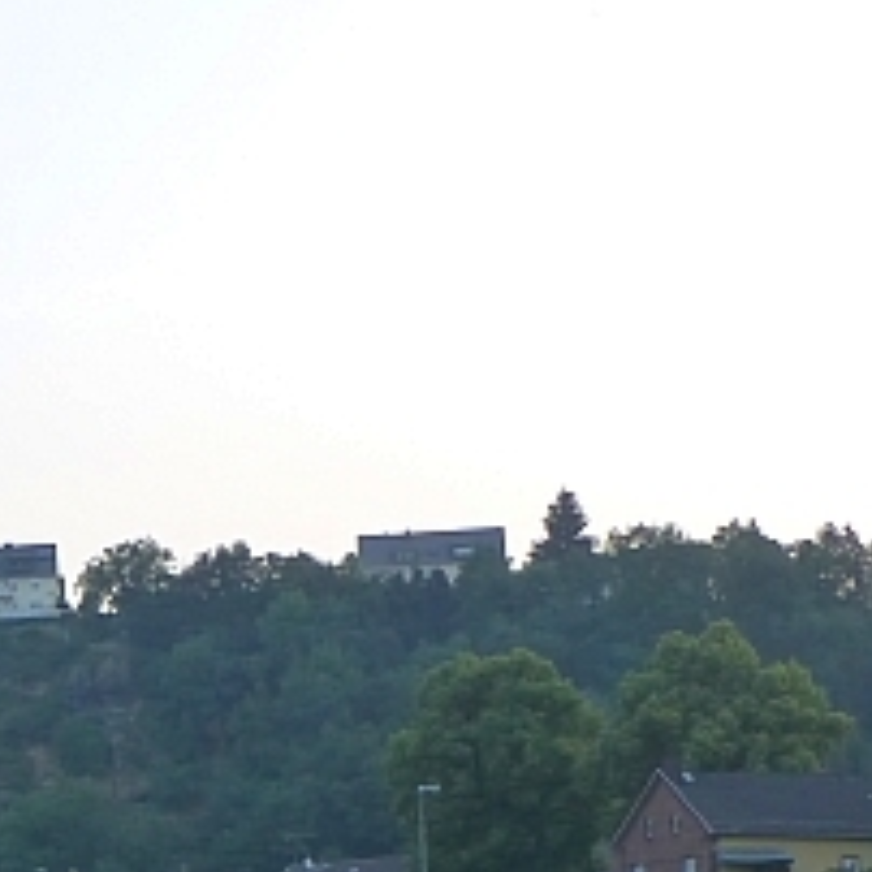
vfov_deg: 19.0
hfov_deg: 19.6
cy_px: 1157
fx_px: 2394
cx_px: -138
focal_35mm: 84
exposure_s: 1/125
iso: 160
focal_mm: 4.3
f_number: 3.5
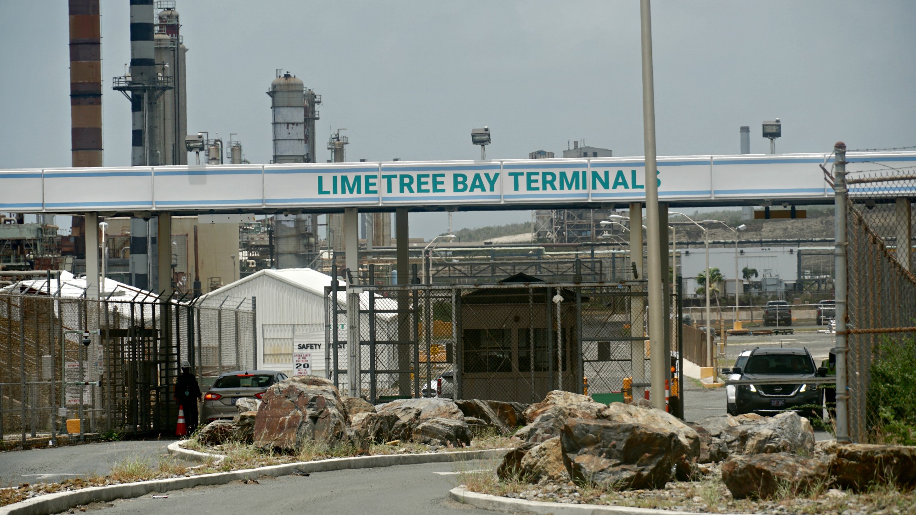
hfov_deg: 11.5
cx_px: 458
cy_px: 233
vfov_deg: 6.5
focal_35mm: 188
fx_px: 4555
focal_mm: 119
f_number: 8
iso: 100
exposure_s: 1/320
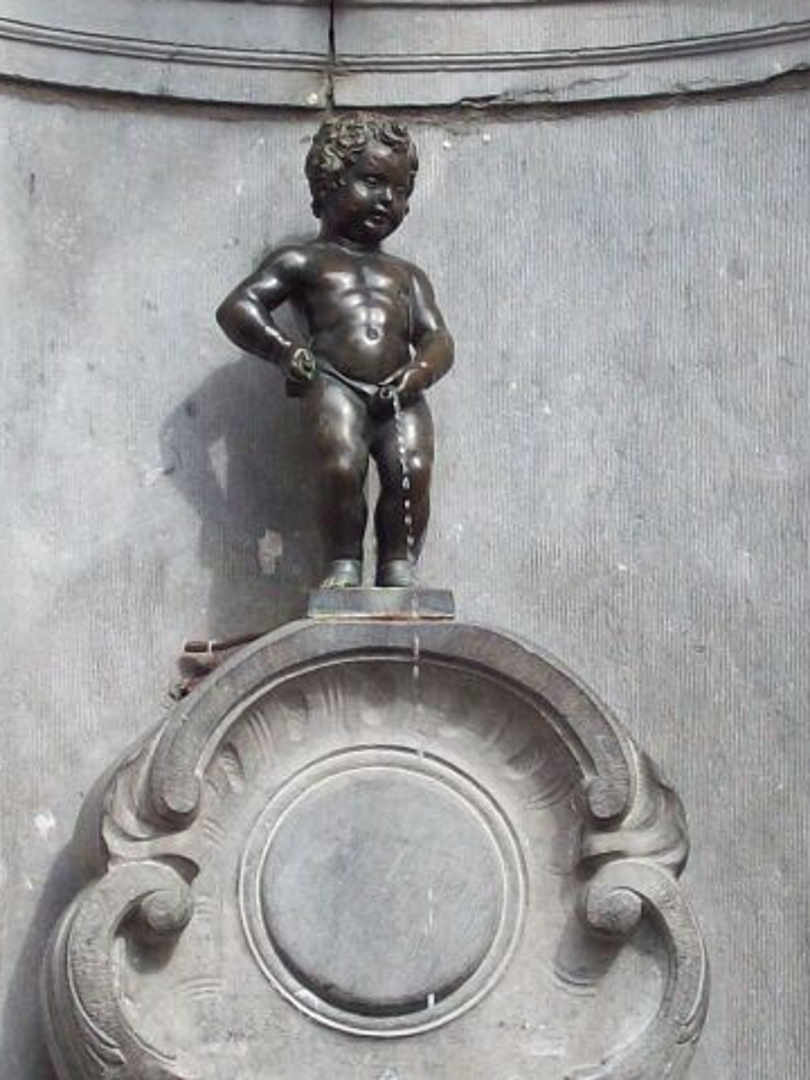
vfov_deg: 11.3
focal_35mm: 175
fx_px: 5460
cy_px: 542
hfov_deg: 8.5
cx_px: 394
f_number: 3.8
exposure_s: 1/241
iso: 80
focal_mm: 11.6
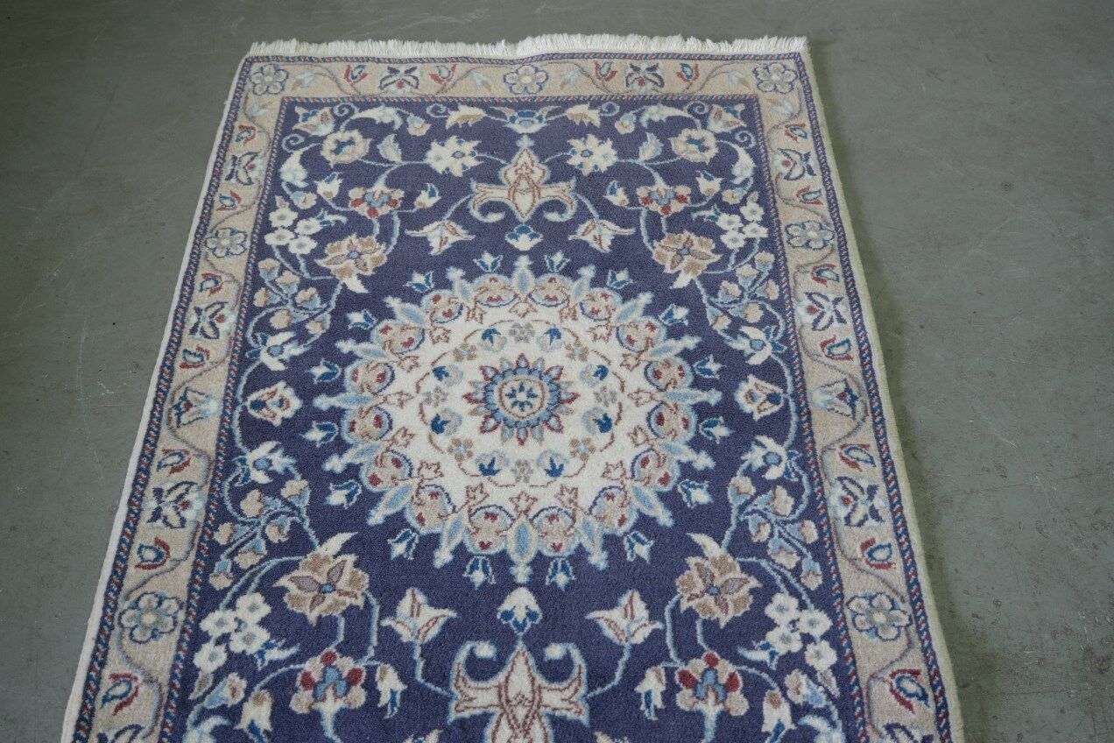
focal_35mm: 35
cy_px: 372
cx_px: 557
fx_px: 1083
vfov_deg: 37.9
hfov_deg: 54.4
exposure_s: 1/34
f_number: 4
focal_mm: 23.5
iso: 1000
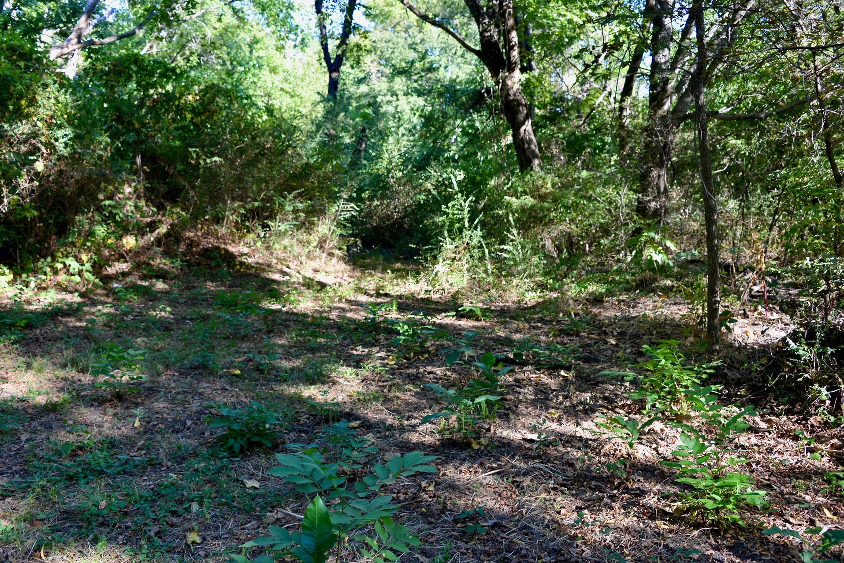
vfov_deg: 38.9
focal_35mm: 34
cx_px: 415
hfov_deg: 55.8
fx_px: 797
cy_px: 276
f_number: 5.6
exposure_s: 1/125
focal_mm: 32
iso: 320
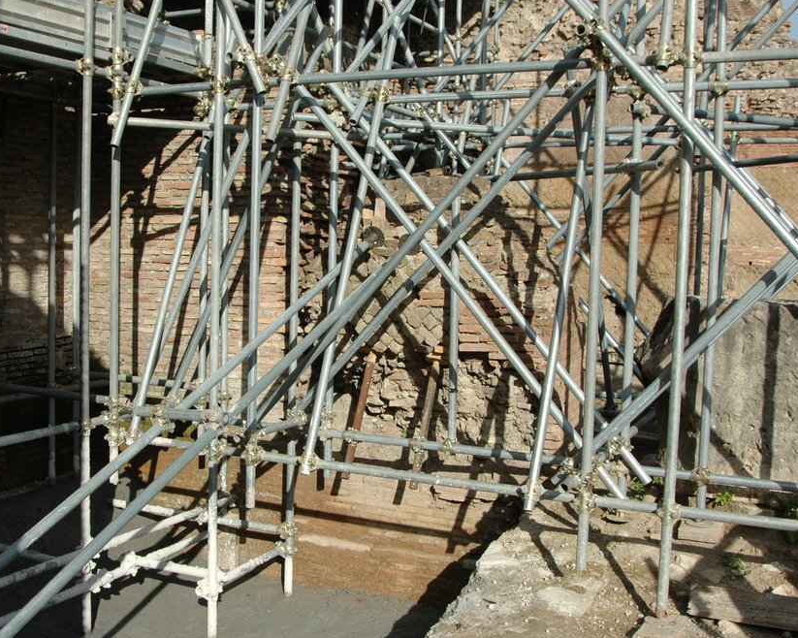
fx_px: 968
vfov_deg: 36.5
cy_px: 318
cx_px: 324
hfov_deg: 44.6
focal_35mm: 41
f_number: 9
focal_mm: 24
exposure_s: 1/320
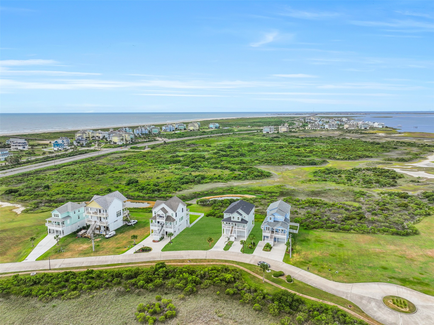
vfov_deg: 56.8
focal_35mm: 24
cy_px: 162
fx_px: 301
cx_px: 217
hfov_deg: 71.6
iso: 100
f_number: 4
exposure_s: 1/1250
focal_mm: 12.29
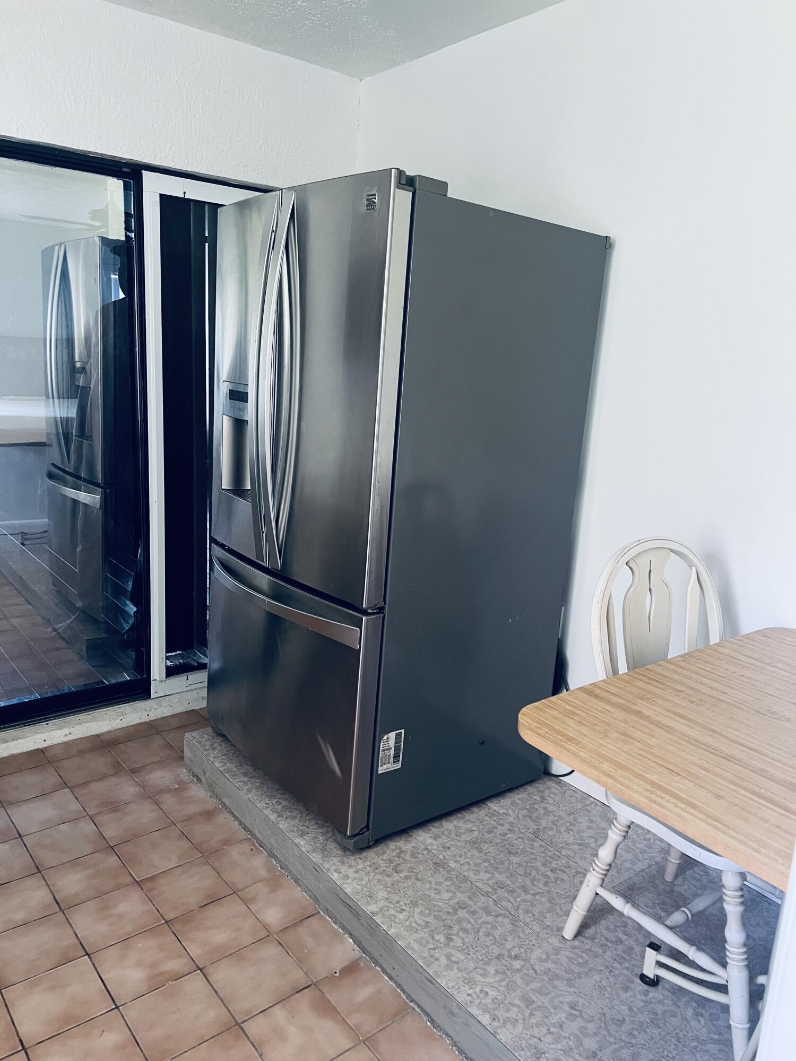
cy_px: 530
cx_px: 398
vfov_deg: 67.3
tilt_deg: -12.6
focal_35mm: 26
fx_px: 797
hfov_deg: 53.1
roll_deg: -3.5
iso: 320
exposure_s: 1/60
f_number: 1.5
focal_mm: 5.7
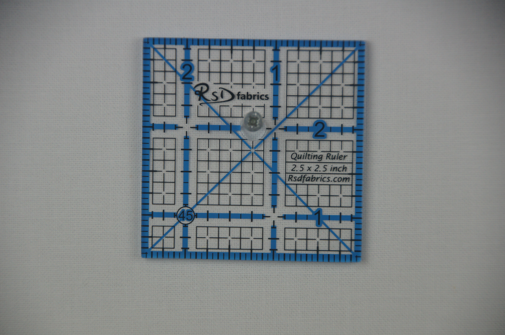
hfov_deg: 8.6
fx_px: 3363
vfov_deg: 5.7
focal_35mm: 240
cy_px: 168
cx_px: 252
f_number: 6.3
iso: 500
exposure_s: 1/320
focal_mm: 160
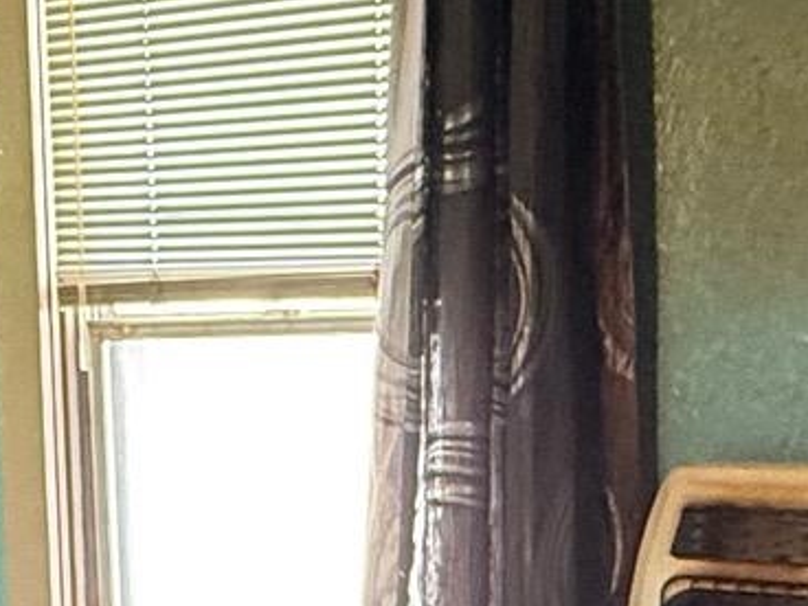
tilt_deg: -9.9
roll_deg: +3.0
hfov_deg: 24.1
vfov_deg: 18.4
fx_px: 1821
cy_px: 613
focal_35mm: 78
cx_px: 37
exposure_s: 1/60
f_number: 2.2
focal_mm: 2.22
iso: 400
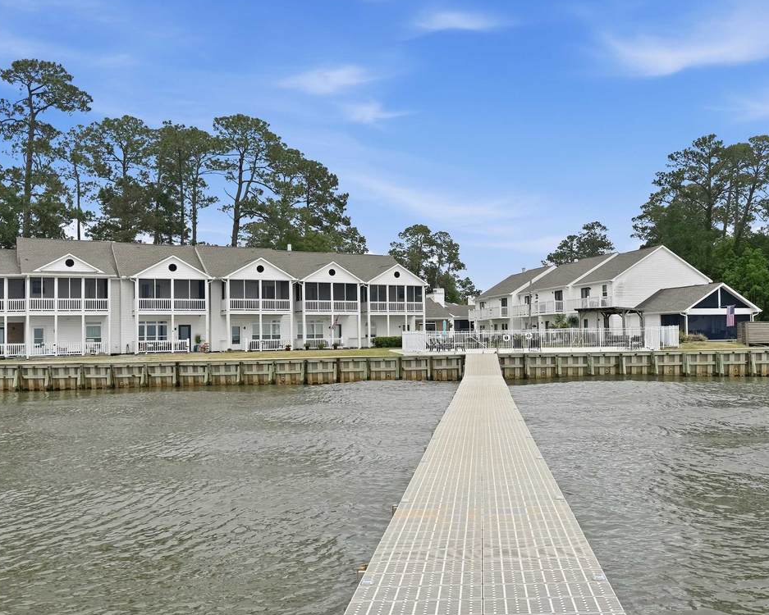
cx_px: 461
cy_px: 321
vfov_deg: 45.8
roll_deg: -0.4
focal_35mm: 32
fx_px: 728
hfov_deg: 55.2
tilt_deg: +1.2
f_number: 1.8
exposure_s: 1/5348
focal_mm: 6.8
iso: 80
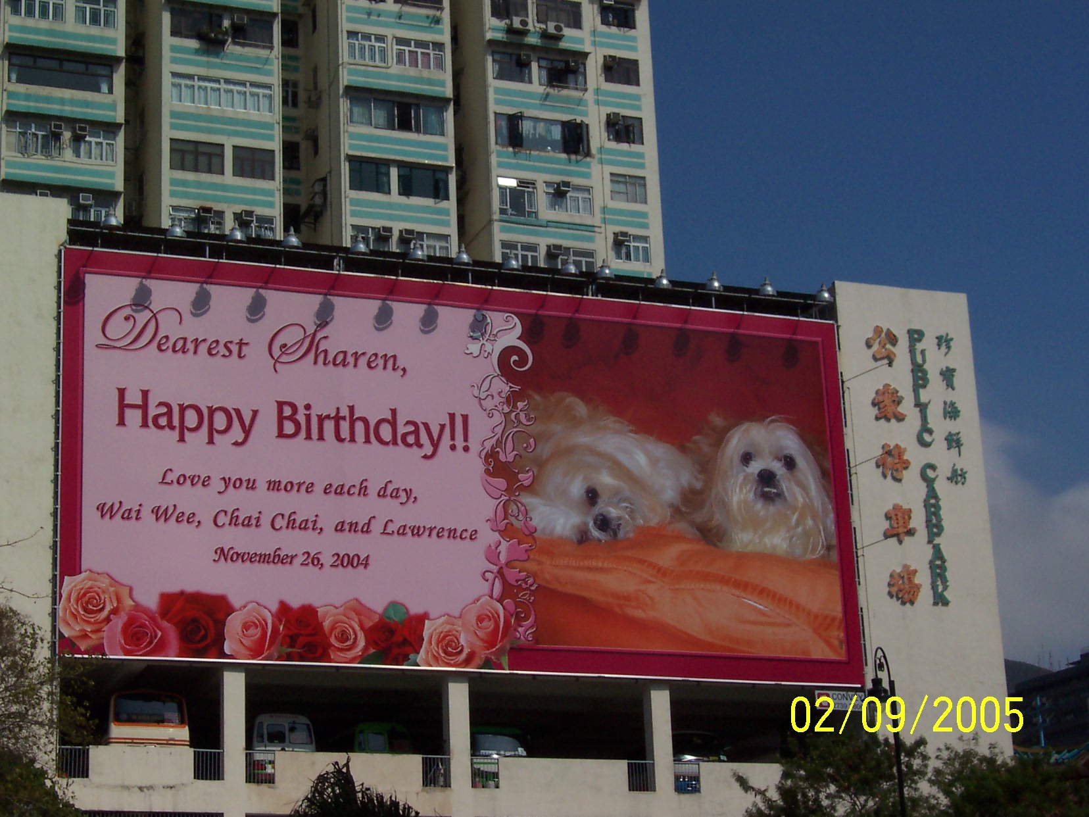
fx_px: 3083
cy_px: 408
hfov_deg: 20.0
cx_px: 544
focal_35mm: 98
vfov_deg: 15.1
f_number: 8
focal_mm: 15.2
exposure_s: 1/1000
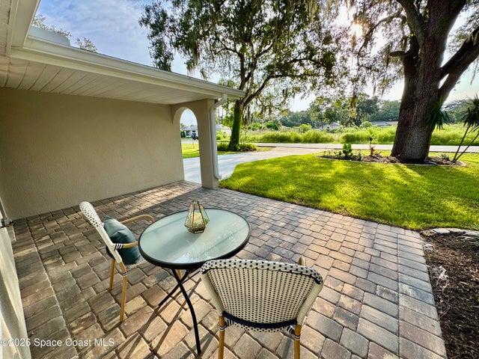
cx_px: 240
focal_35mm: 14
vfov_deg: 85.7
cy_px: 180
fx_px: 194
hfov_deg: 102.1
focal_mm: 2.22
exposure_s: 1/356
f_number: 2.2
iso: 40
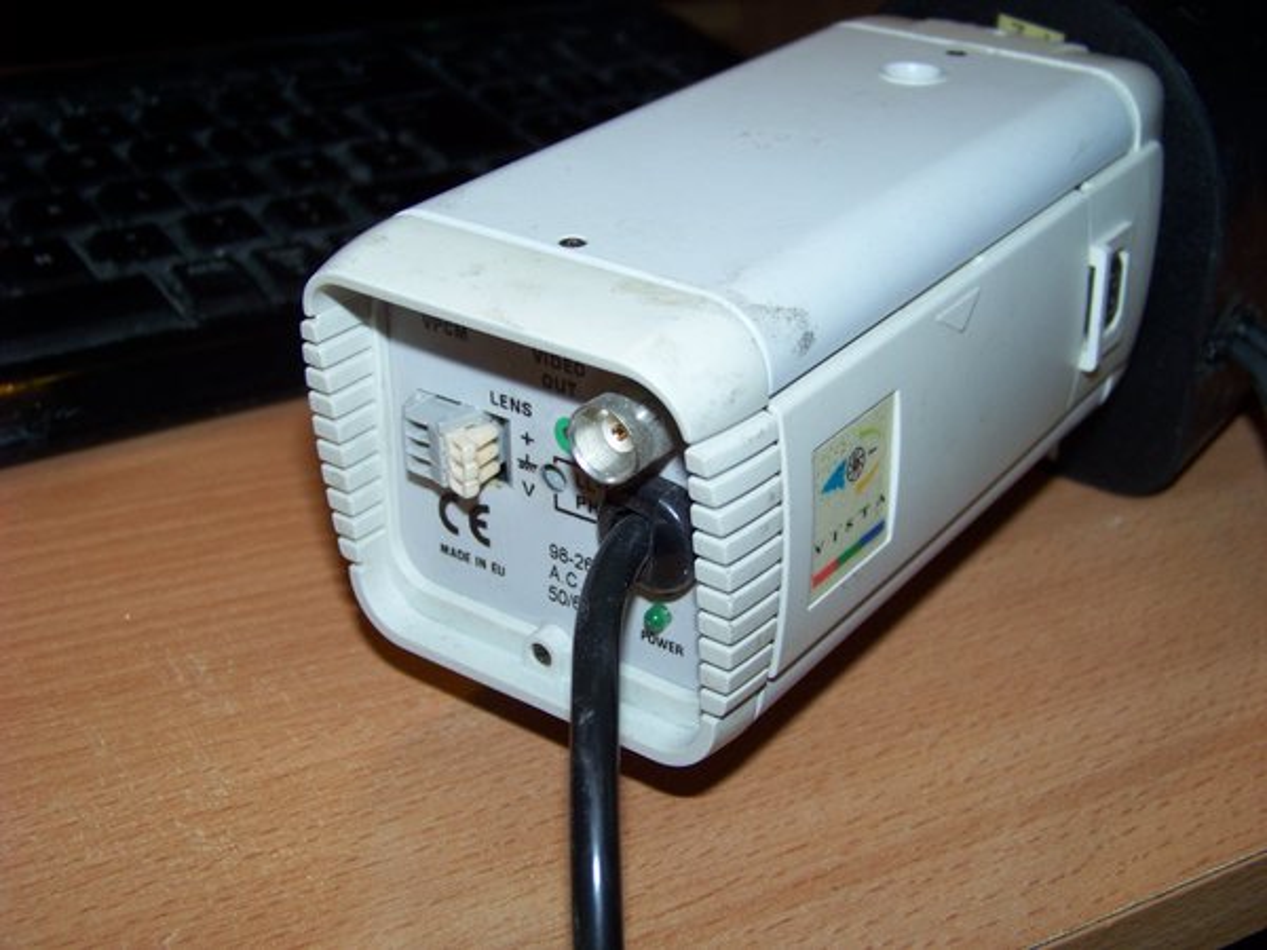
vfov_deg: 29.7
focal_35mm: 49
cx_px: 634
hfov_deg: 38.9
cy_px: 475
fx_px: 1793
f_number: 2.8
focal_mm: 7.6
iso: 70
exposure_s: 1/30
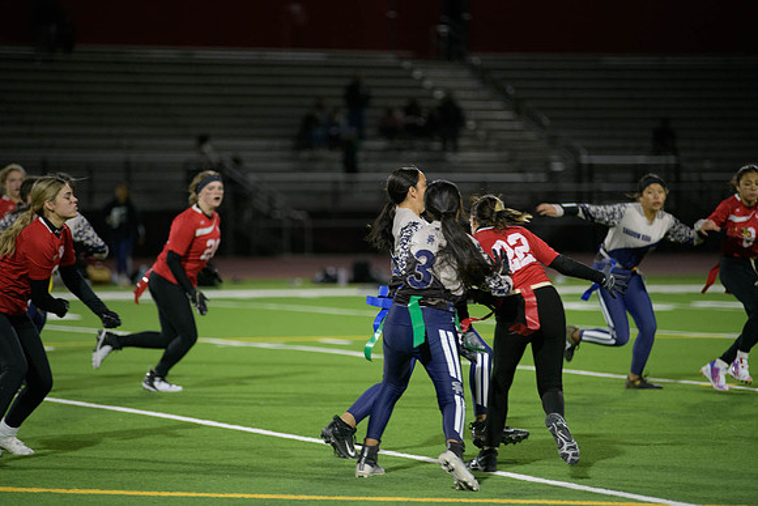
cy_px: 253
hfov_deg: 11.7
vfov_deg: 7.9
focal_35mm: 175
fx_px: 3685
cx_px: 379
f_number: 2.8
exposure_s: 1/640
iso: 2800
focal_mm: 175
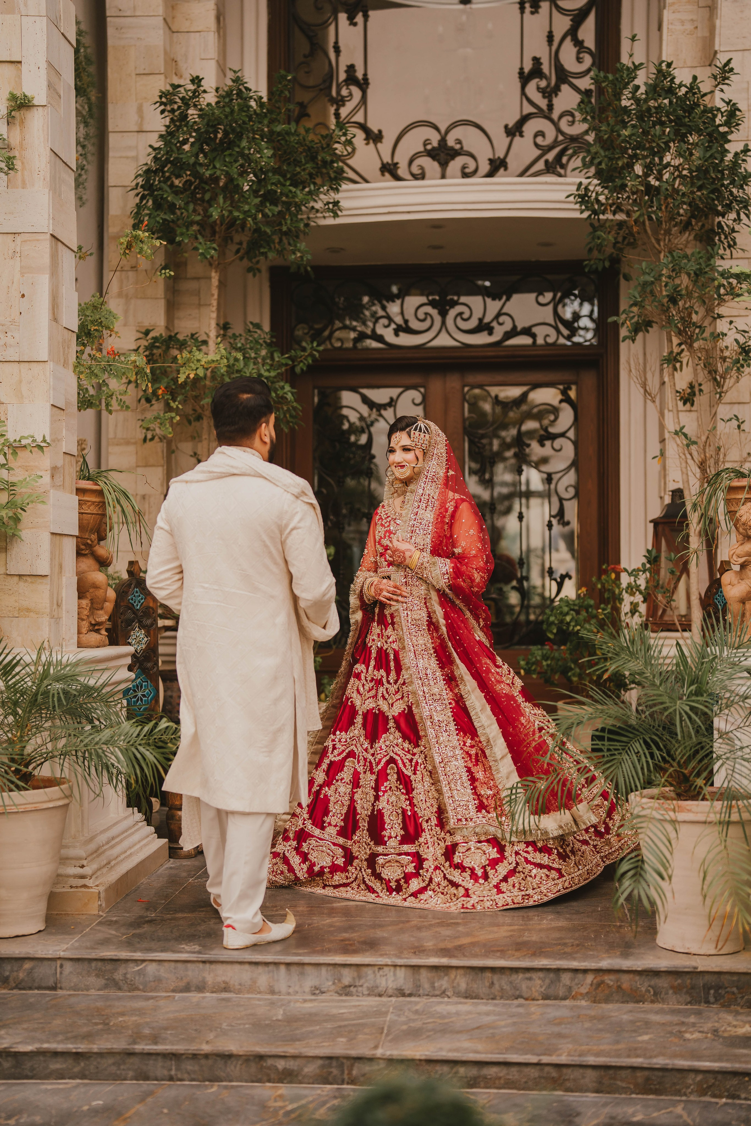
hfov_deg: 27.0
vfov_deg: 39.6
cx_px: 376
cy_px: 563
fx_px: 1564
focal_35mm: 50
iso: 250
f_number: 1.8
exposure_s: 1/200
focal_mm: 50
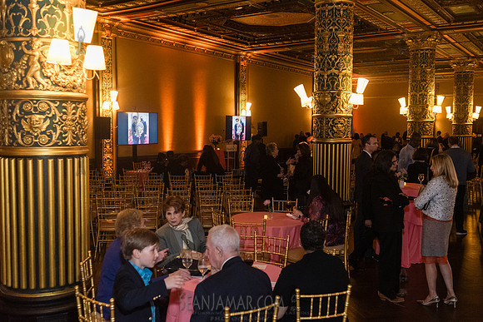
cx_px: 242
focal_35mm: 37
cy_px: 161
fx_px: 491
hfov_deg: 52.4
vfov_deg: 36.4
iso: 5000
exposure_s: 1/200
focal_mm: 35
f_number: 3.2
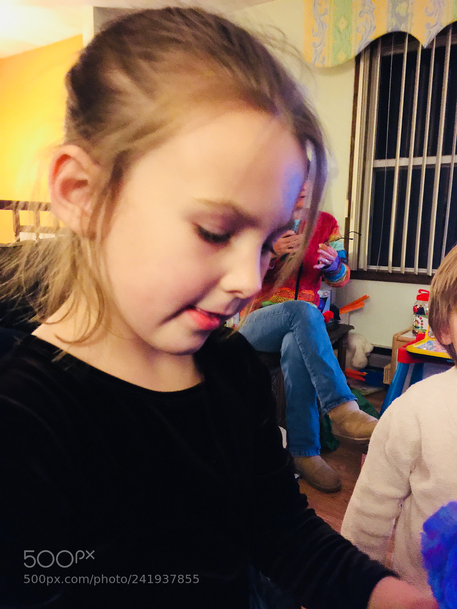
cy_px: 304
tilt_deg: -6.7
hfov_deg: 48.2
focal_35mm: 29
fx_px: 510
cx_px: 228
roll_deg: -1.2
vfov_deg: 61.7
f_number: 2.2
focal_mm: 4.15
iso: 100
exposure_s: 1/4
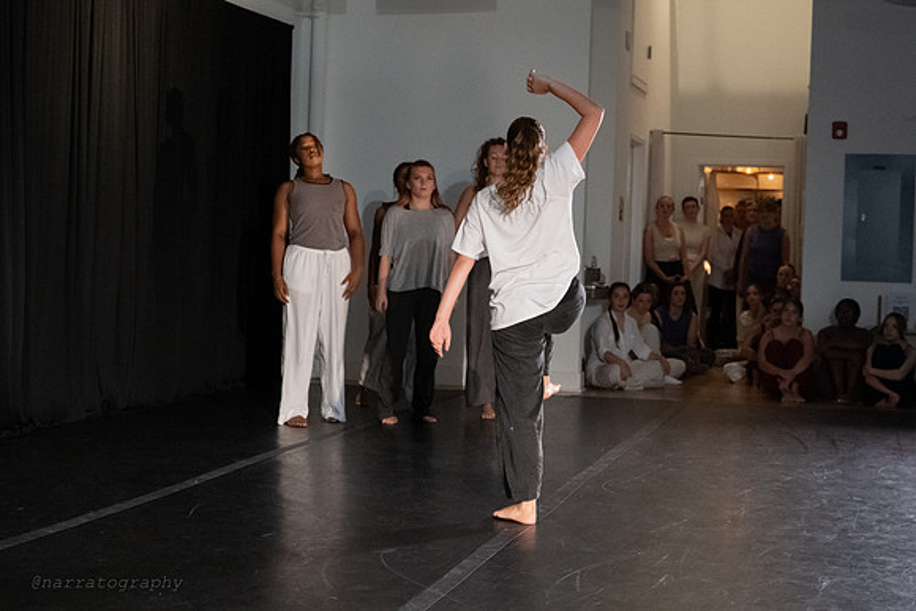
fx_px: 1671
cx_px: 511
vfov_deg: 20.7
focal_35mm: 66
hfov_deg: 30.6
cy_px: 275
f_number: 4
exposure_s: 1/320
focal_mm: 48
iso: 6400
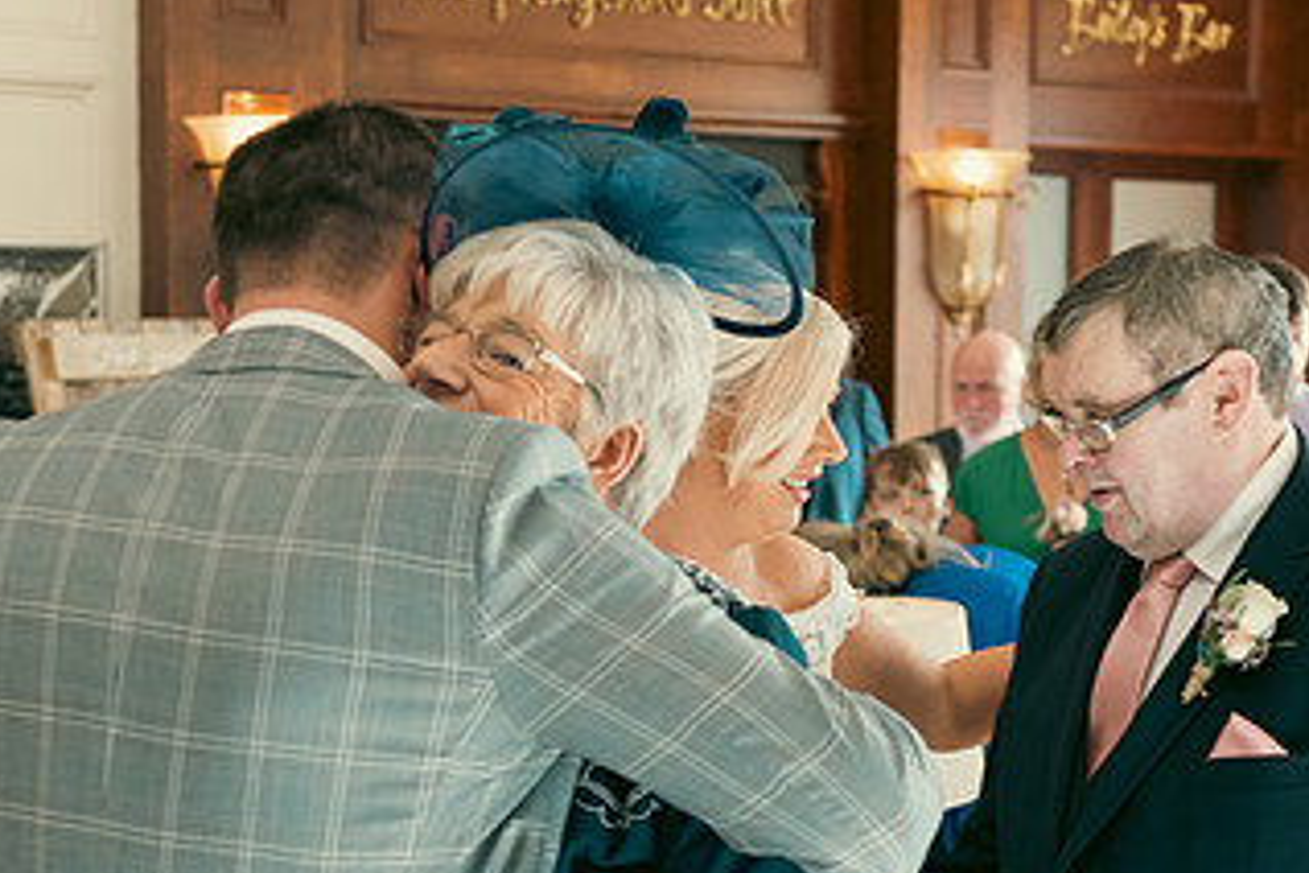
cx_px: 634
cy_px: 583
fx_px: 2981
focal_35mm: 82
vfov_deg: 16.6
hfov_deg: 24.8
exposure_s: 1/80
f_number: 3.5
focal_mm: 45
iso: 400
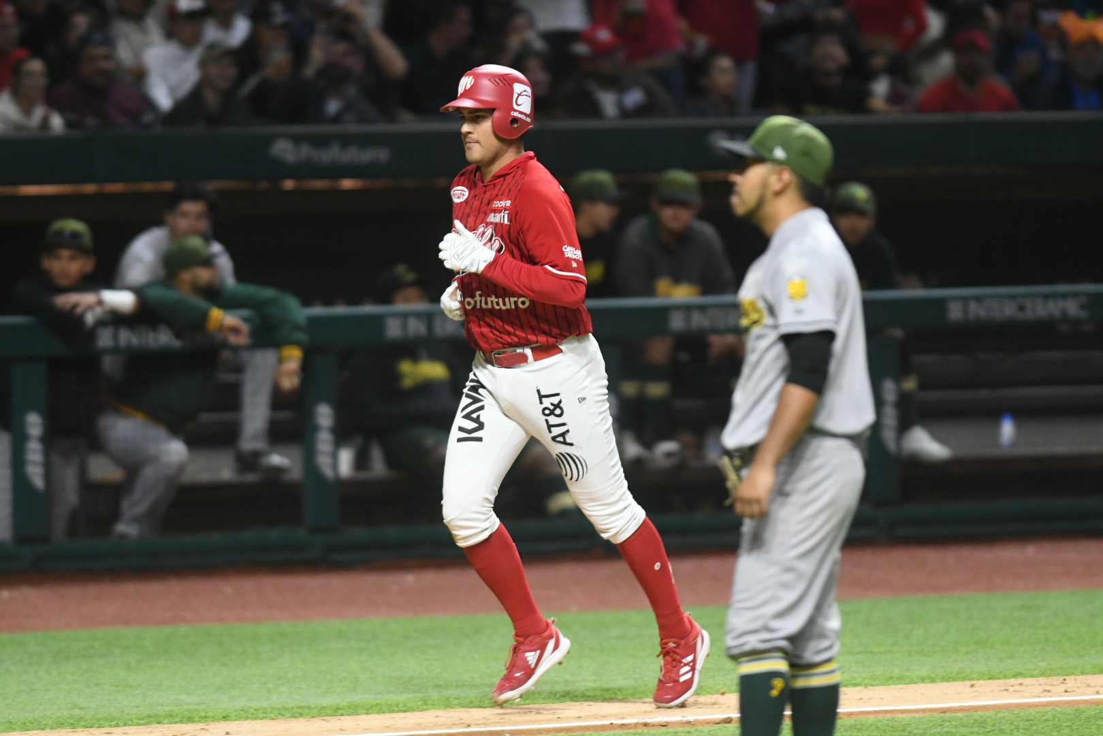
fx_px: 13786
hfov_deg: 4.6
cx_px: 552
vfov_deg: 3.1
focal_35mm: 450
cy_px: 368
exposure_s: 1/500
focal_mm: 300
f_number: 2.8
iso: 2500
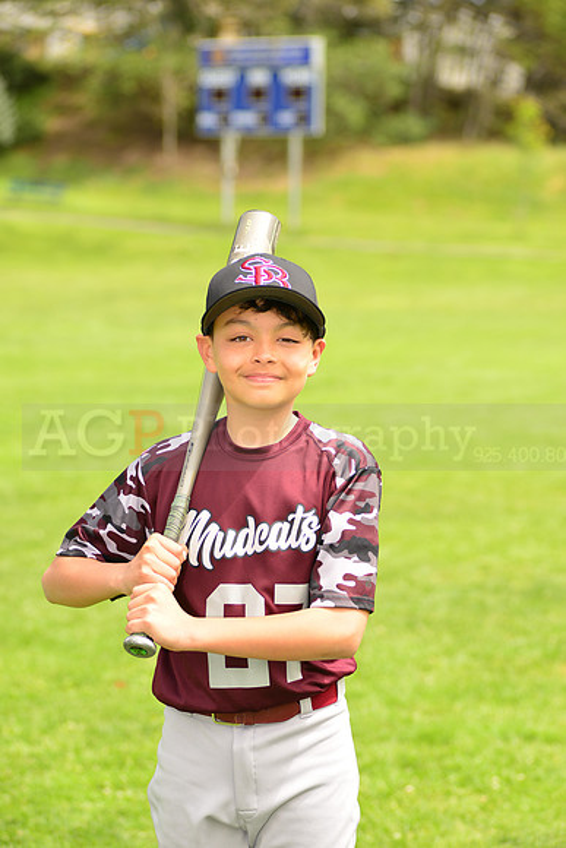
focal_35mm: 110
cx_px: 283
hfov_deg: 12.5
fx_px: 2592
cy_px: 424
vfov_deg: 18.6
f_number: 5
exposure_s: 1/250
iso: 100
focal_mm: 110
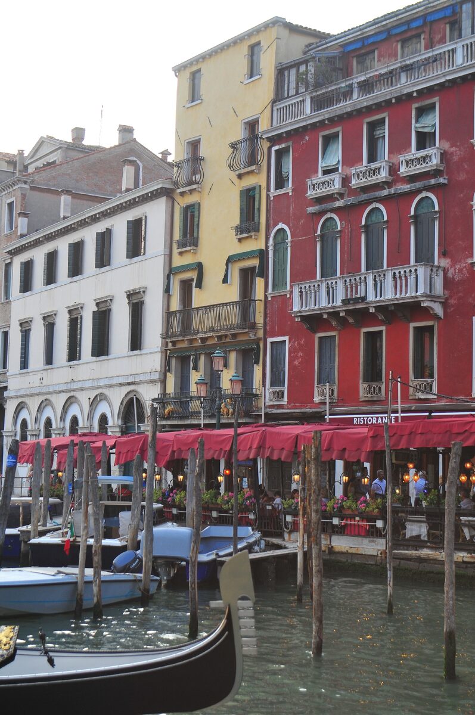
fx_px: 1191
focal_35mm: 60
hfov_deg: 22.6
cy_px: 358
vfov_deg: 33.4
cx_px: 238
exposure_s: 1/250
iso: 200
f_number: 6.3
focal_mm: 40
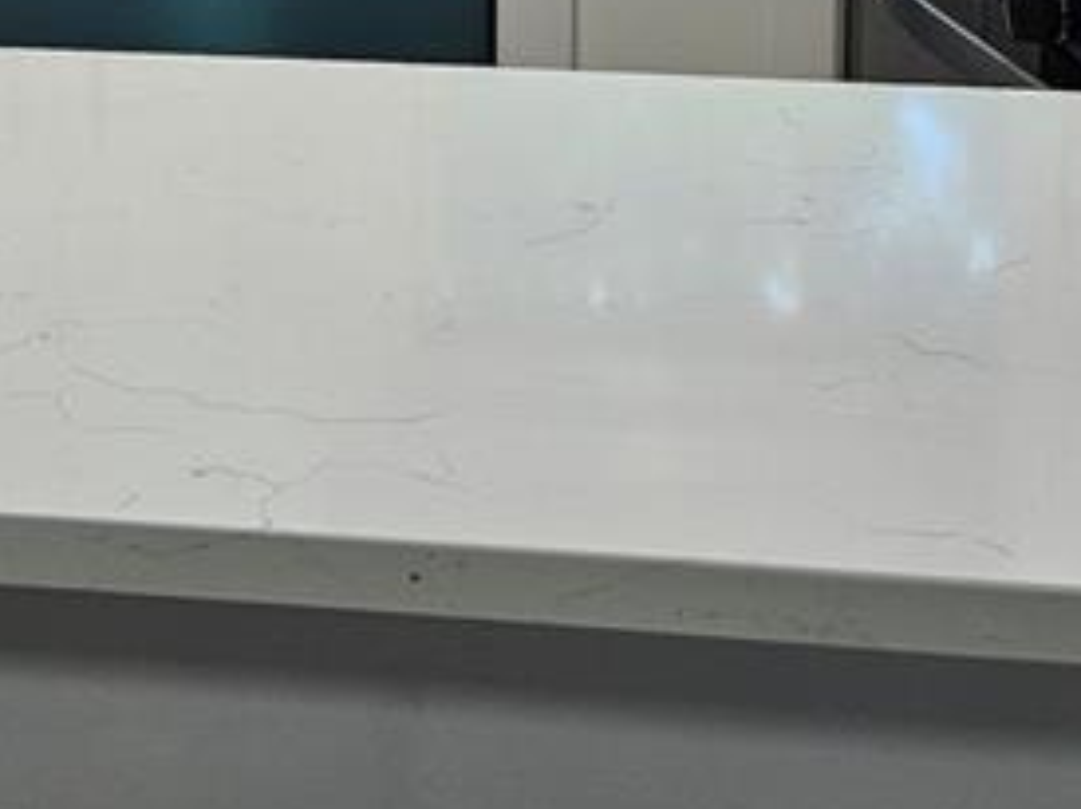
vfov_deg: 15.0
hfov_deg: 21.3
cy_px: -624
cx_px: -201
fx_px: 2683
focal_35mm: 86
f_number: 1.8
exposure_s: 1/120
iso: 125
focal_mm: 5.4
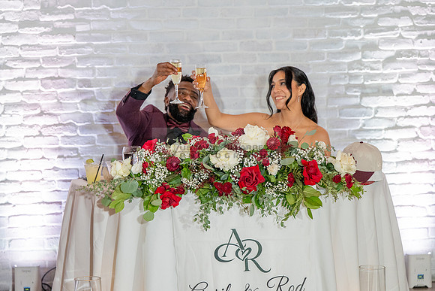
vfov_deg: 13.3
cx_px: 195
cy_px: 130
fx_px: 1242
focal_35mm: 103
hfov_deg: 19.9
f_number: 2.8
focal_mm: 93
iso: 1600
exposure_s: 1/320
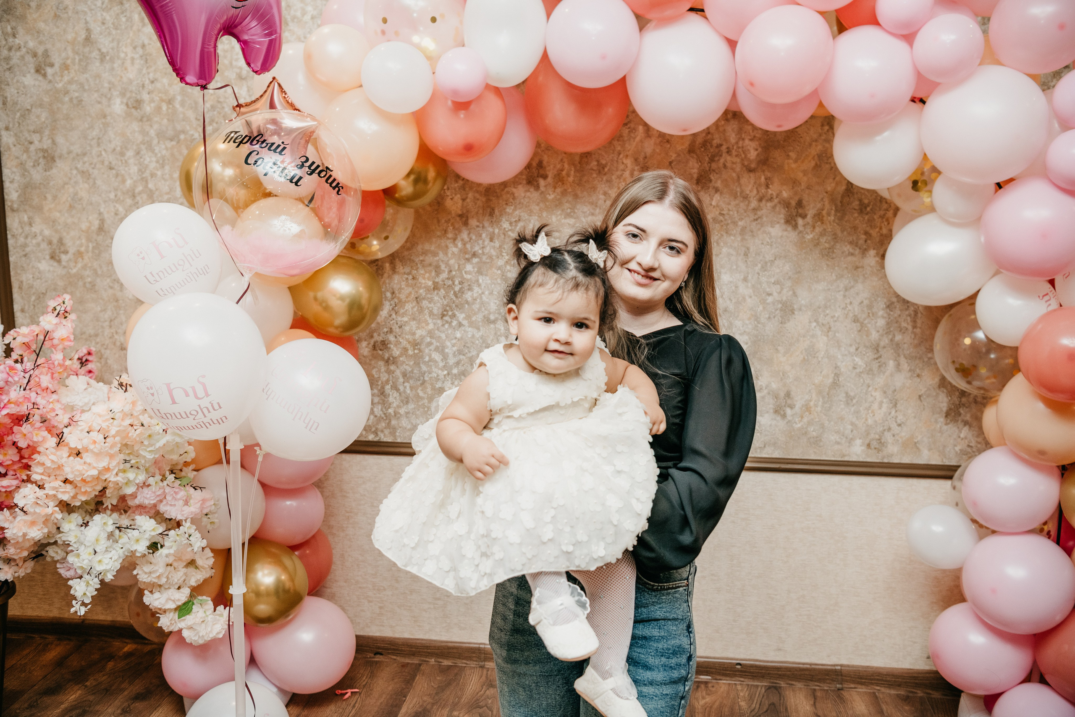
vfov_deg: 37.9
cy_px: 358
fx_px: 1045
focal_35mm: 35
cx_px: 538
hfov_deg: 54.4
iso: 250
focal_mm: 35
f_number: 4
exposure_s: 1/160
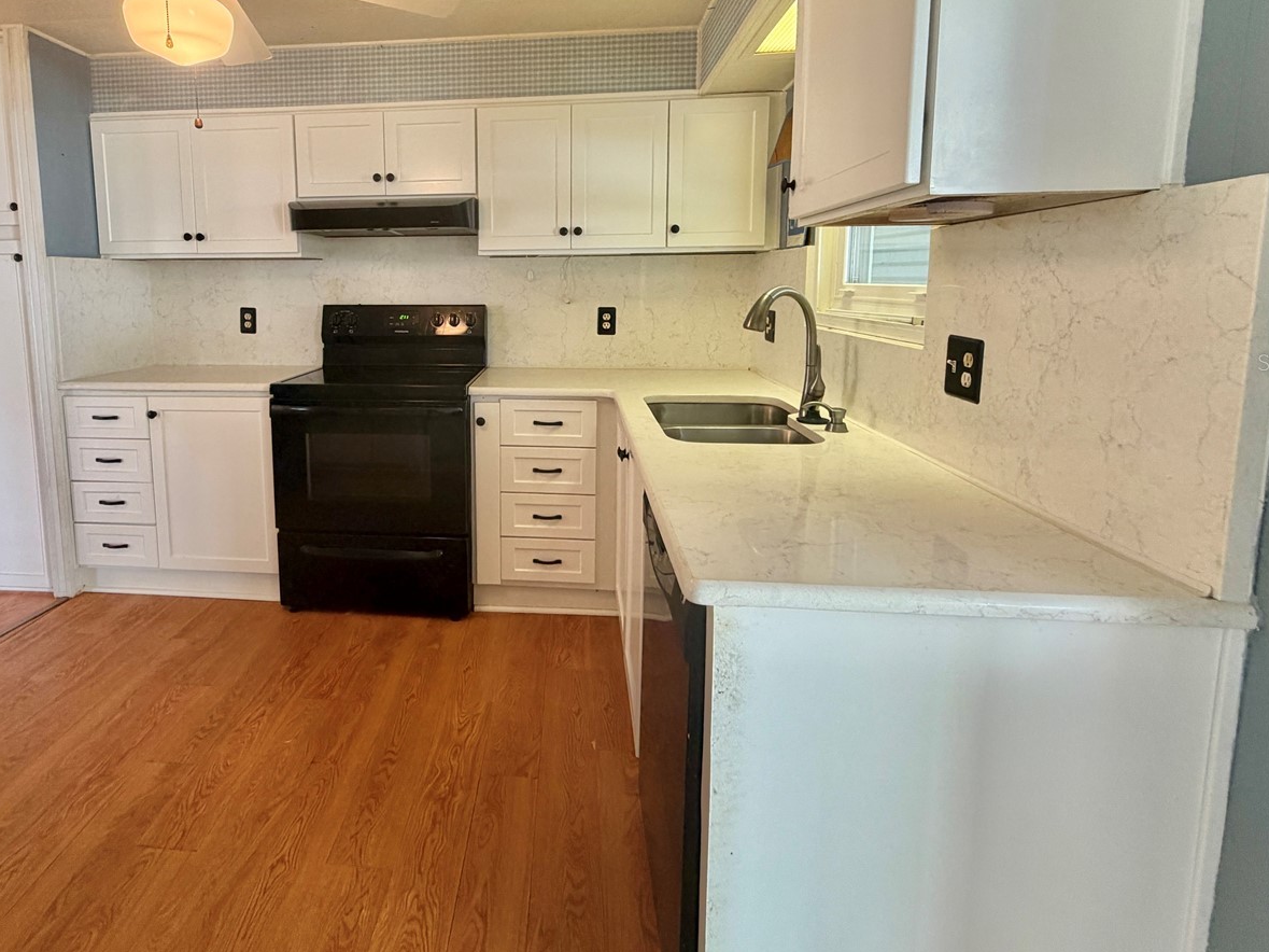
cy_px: 362
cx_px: 498
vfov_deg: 67.7
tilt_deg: -5.3
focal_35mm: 19
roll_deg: +0.6
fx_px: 696
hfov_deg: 83.5
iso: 200
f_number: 2.2
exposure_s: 1/60
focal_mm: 2.22
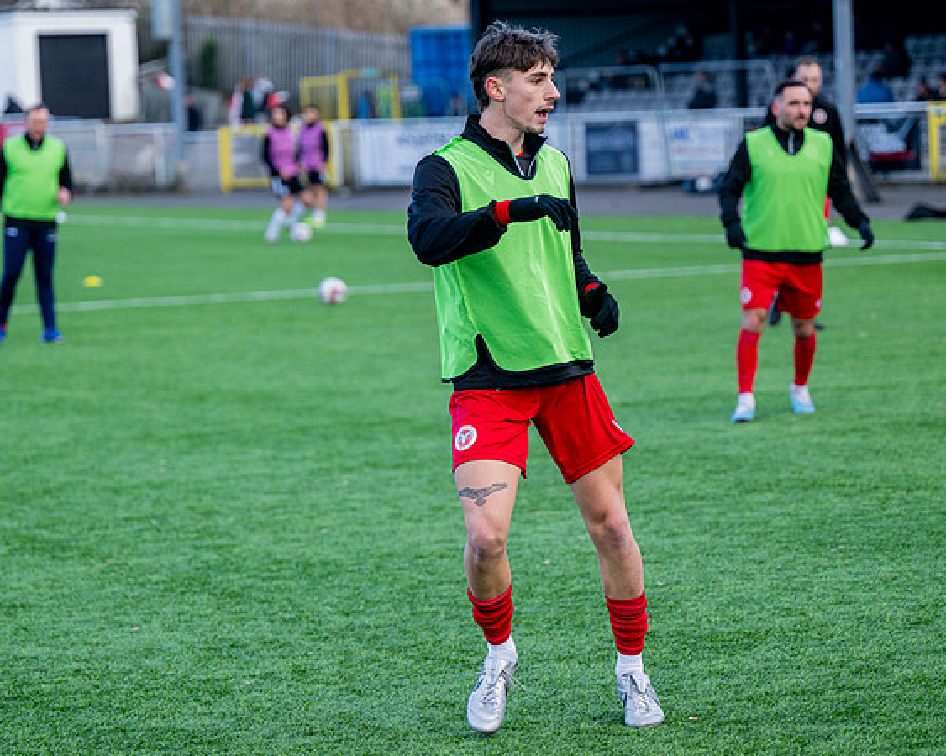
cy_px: 378
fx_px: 4255
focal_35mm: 152
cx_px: 473
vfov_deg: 10.2
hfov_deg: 12.7
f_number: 4
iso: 1000
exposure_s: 1/1000
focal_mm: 135
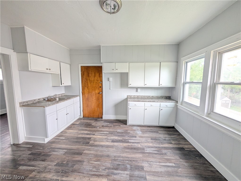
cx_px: 120
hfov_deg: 110.5
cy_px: 90
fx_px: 84
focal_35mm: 12
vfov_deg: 94.6
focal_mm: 2.02
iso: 271
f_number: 1.7
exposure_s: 1/40
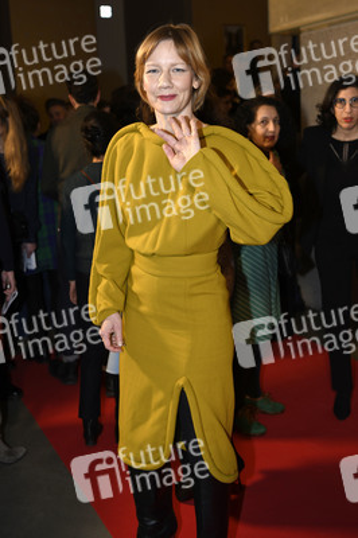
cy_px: 269
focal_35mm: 40
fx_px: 598
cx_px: 179
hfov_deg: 33.3
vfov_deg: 48.5
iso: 800
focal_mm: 40
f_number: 3.5
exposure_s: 1/160
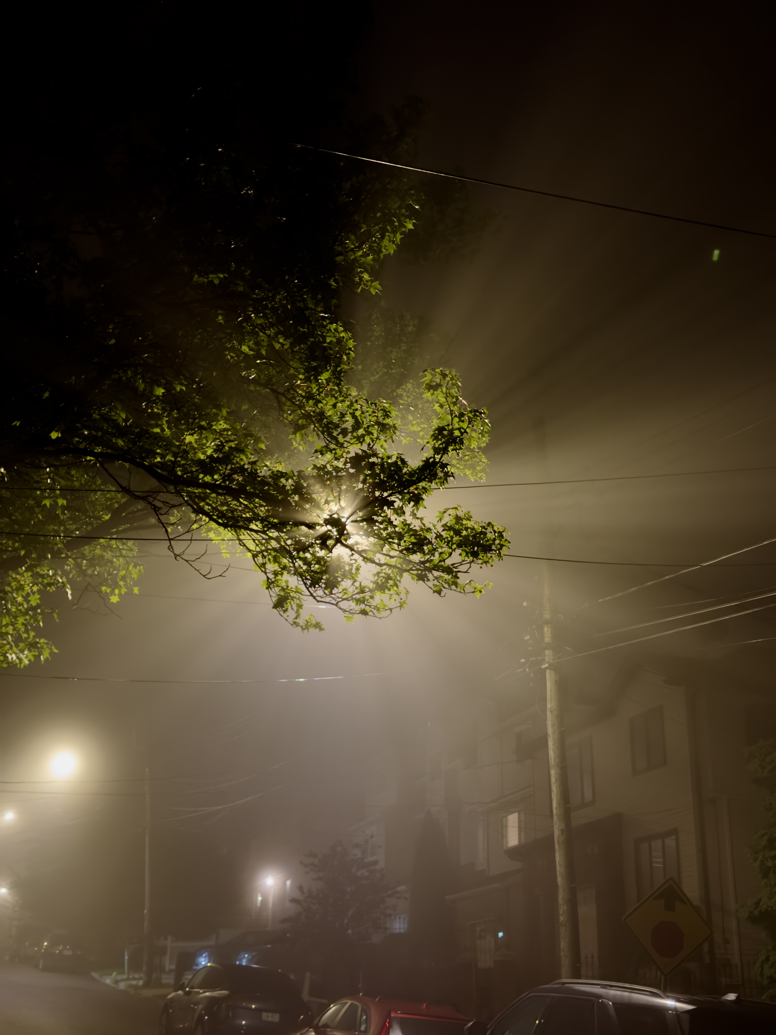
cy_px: 518
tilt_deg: +19.9
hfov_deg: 30.3
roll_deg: -1.3
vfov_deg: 39.7
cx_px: 388
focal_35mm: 48
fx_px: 1435
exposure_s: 1/13
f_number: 1.78
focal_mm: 6.76
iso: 400
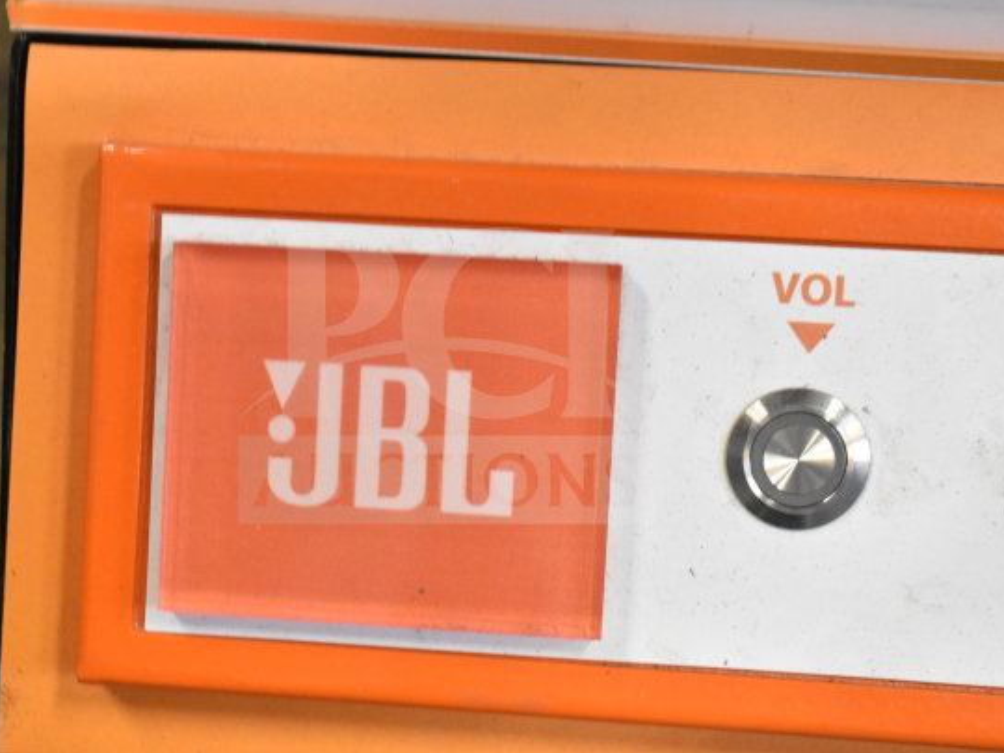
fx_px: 2175
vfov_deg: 19.6
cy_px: 376
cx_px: 446
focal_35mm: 75
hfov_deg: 26.0
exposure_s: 1/80
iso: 5600
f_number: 5.3
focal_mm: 46
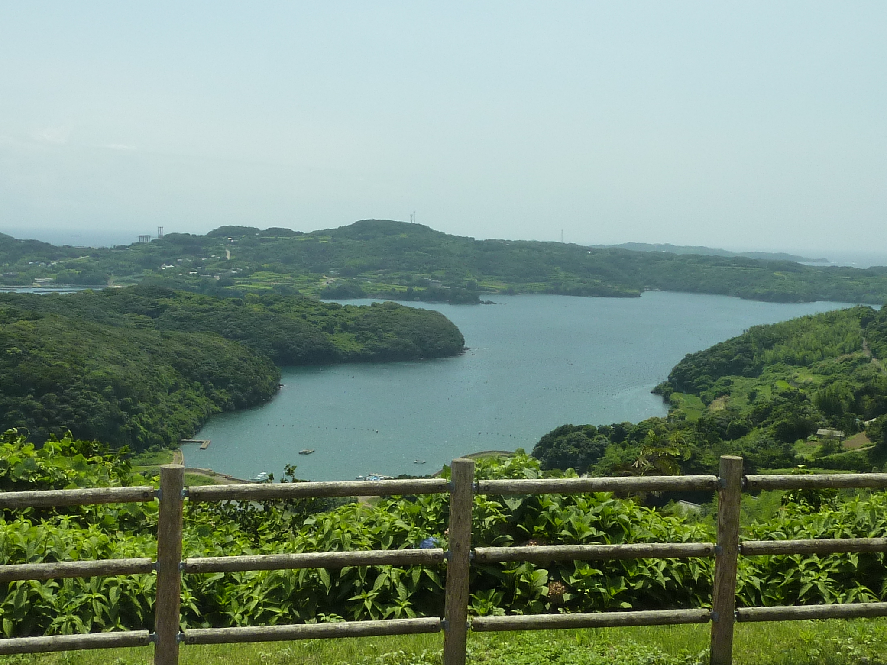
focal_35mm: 48
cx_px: 444
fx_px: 1230
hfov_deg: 39.7
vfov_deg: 30.3
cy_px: 332
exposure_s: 1/400
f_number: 5
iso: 125
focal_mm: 4.4
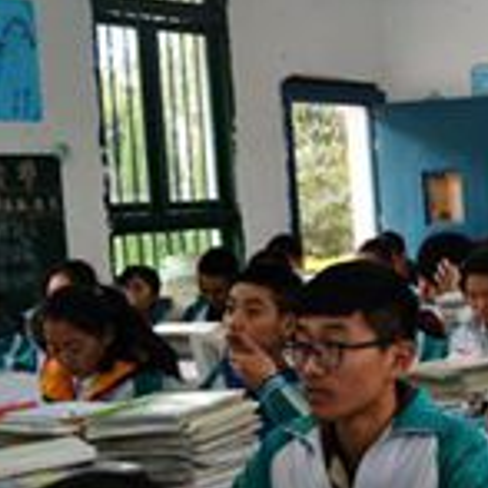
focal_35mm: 87
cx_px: 797
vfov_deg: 19.9
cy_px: 279
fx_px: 1388
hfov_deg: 17.3
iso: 400
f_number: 3.8
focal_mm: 20
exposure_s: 1/60
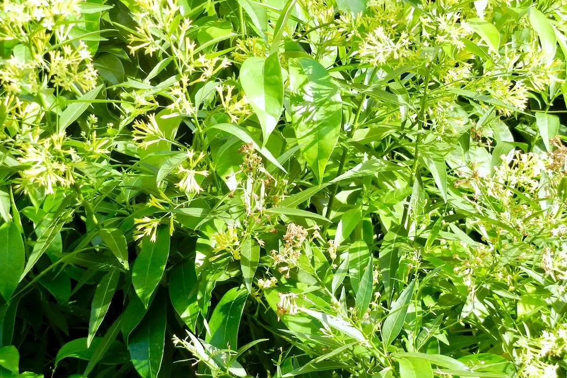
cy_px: 174
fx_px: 1464
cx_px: 283
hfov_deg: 21.9
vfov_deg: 14.7
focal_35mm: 93
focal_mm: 16
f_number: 4.4
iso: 160
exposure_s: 1/173
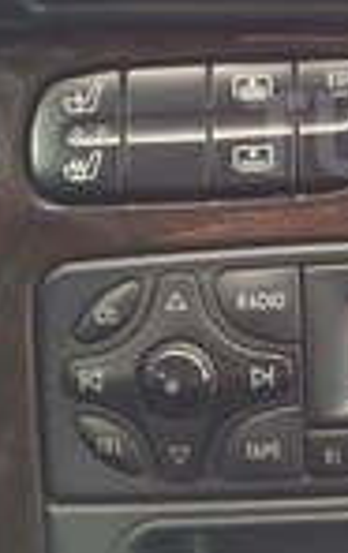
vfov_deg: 20.0
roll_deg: -1.2
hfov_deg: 12.1
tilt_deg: -31.6
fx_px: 1557
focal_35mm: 103
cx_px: 531
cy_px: 135
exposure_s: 1/33
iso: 50
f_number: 2.2
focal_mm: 4.15
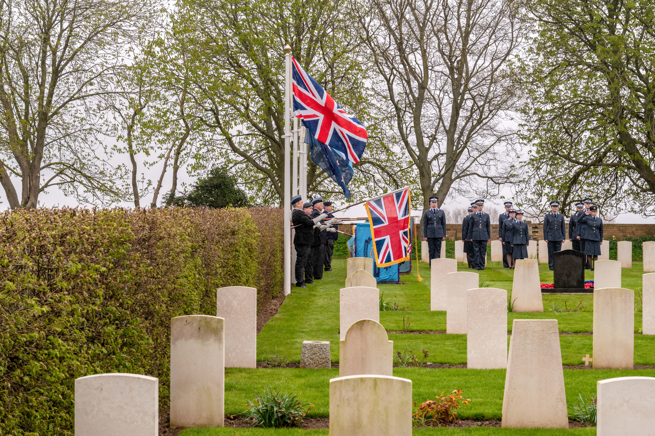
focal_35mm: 54
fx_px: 982
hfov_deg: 36.9
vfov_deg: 25.0
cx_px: 328
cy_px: 218
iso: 320
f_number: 9
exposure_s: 1/250
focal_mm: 54
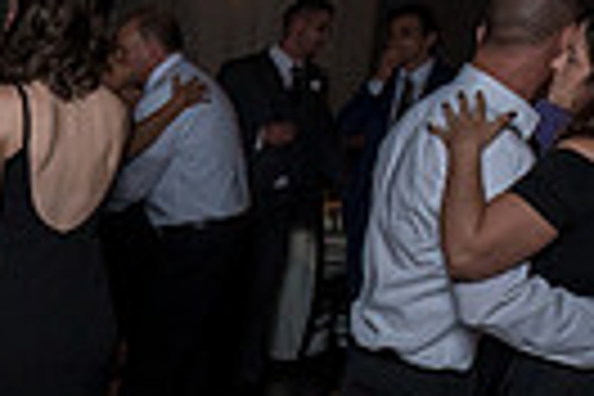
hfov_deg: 17.2
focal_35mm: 100
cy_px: 512
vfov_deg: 13.2
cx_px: -437
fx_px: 1650
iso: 2000
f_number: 4
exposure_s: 1/200
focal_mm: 19
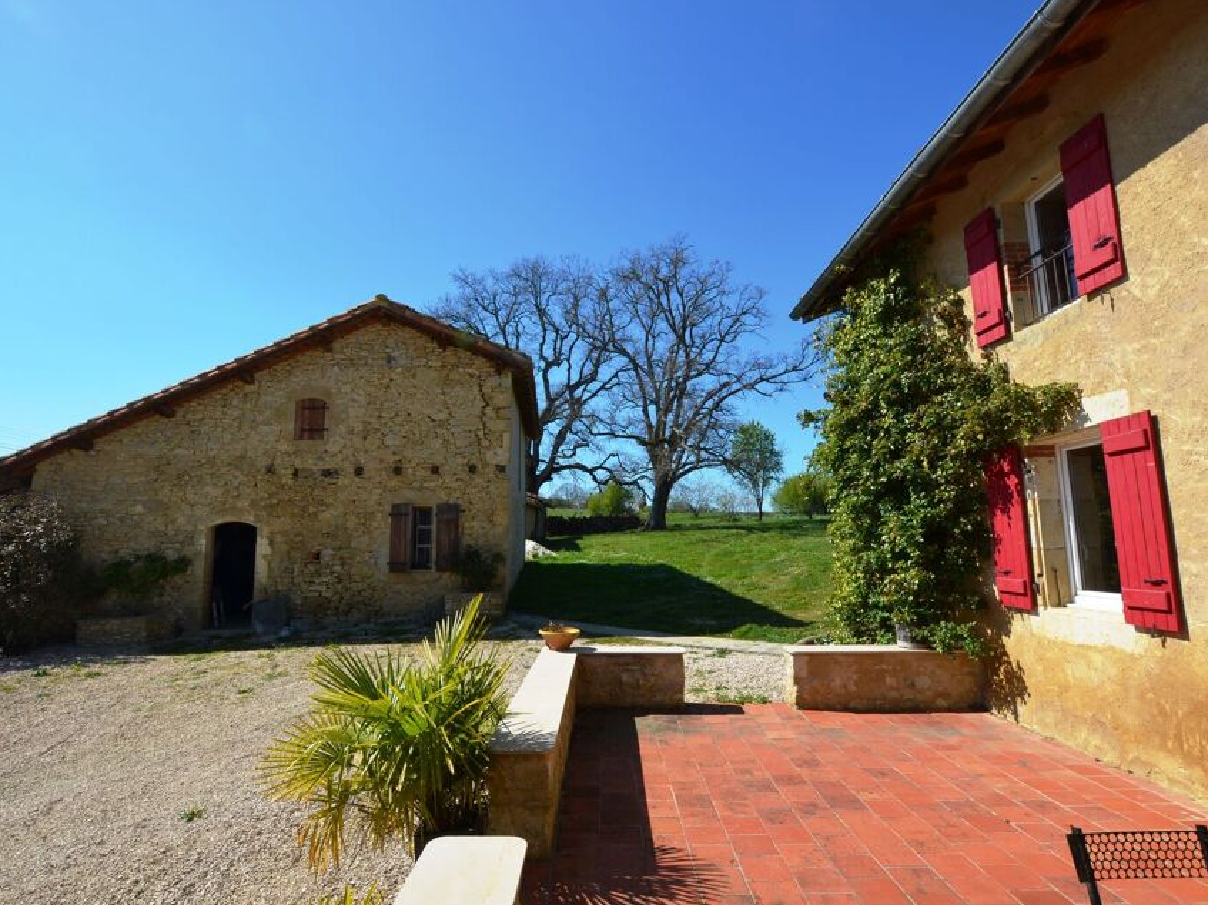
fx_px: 593
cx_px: 566
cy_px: 463
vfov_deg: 74.7
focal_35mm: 17
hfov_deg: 90.9
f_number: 8
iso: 100
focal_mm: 10
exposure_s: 1/250
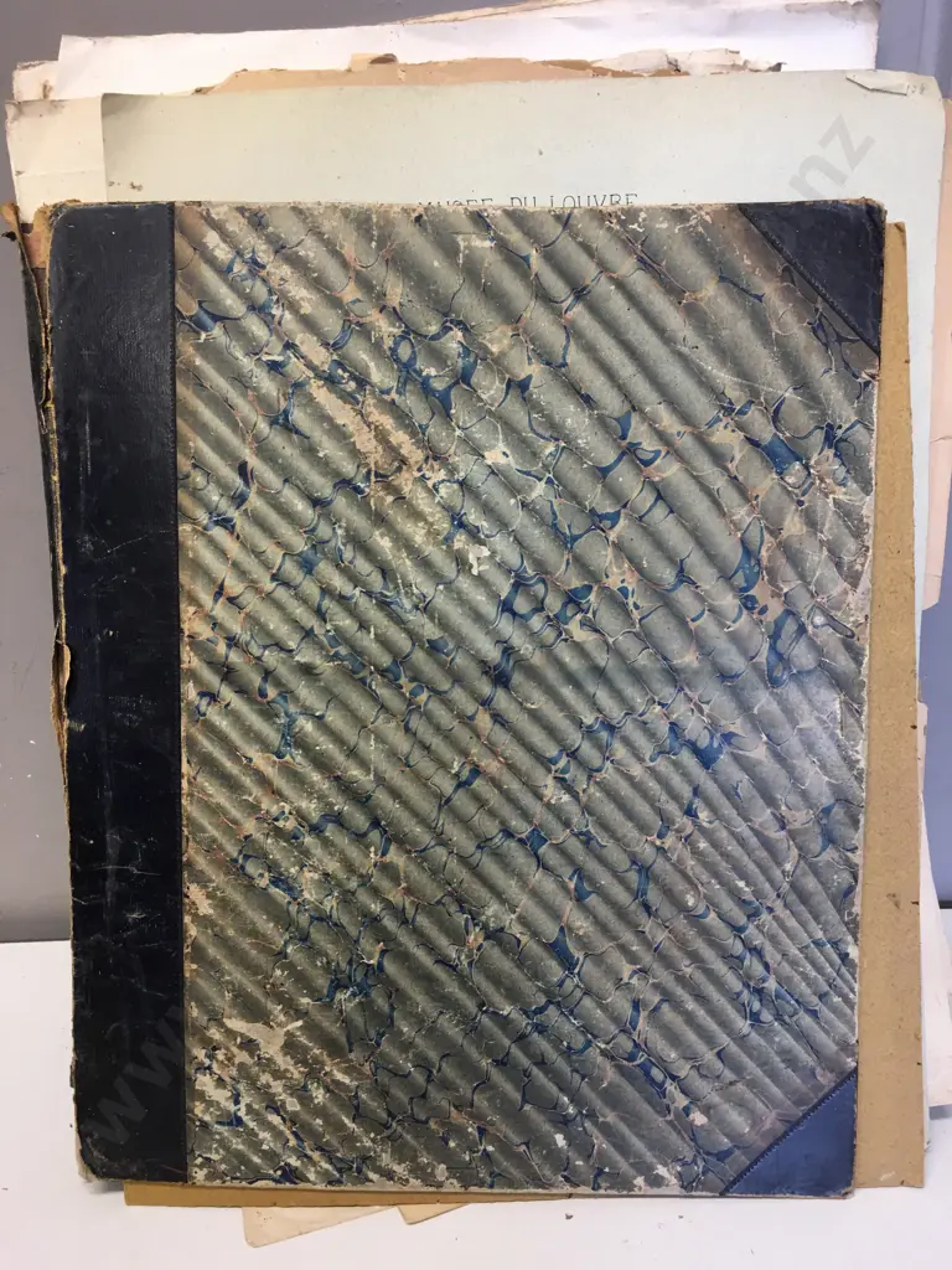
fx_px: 1063
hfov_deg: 48.2
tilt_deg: -24.3
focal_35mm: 29
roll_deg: +1.7
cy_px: 635
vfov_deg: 61.7
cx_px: 476
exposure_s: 1/33
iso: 40
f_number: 2.2
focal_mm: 4.15
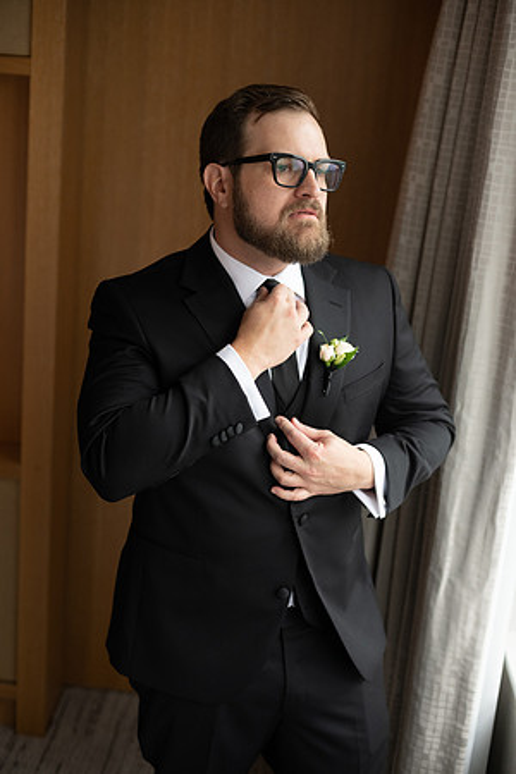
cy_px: 387
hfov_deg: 27.0
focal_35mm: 50
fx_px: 1075
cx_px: 258
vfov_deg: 39.6
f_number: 2.8
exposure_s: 1/200
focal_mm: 50
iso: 1250
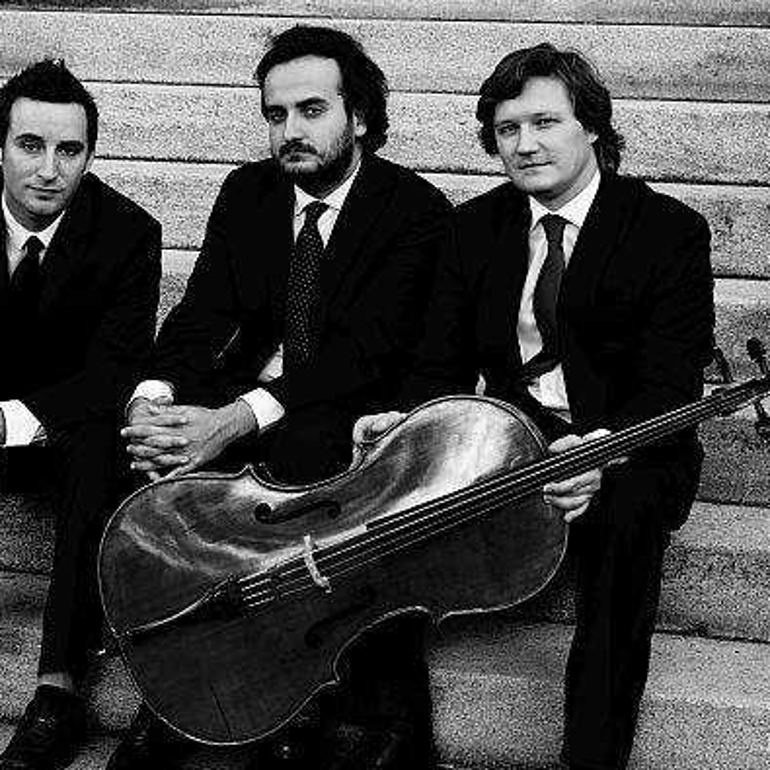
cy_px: 384
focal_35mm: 97
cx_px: 314
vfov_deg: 17.9
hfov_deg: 17.9
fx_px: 2441
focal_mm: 50
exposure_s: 1/160
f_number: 4
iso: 320
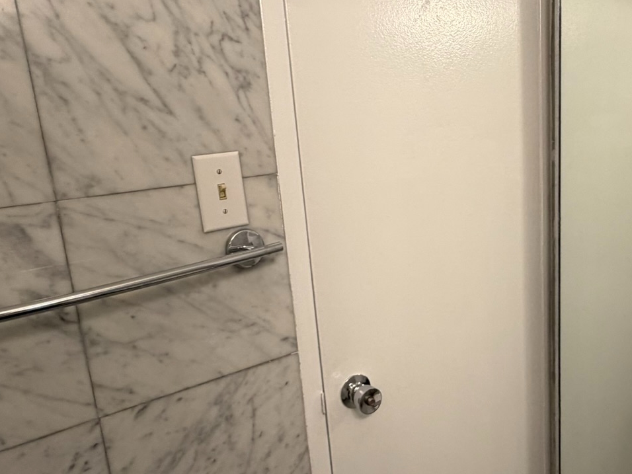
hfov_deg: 58.9
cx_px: 408
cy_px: 231
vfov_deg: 46.8
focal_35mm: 30
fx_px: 548
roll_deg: +3.9
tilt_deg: -12.5
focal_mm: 2.22
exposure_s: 1/60
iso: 250
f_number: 2.2
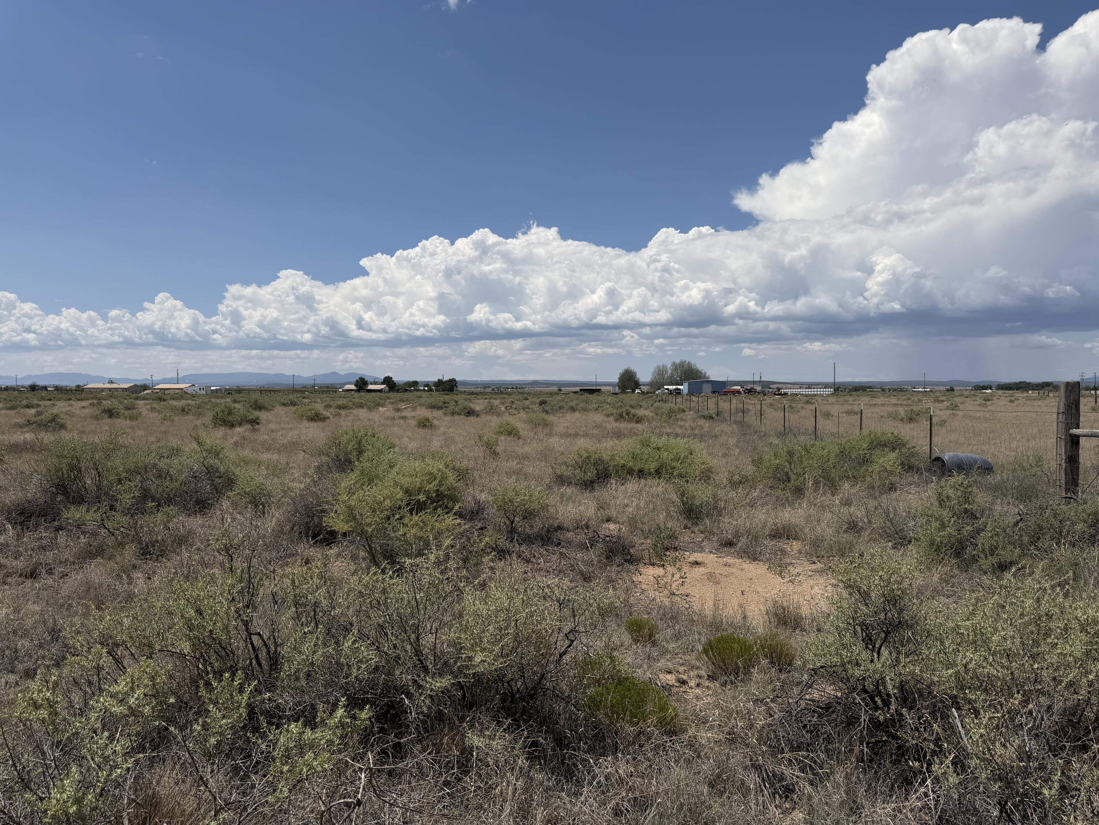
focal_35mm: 24
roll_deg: +0.6
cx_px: 550
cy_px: 412
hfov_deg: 71.6
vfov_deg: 56.8
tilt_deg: -2.1
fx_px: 762
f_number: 1.78
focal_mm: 6.76
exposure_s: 1/9091
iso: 80
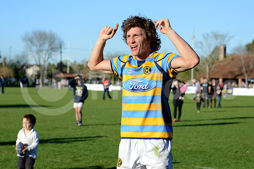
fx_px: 494
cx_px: 127
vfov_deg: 19.5
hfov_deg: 28.8
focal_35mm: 70
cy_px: 84
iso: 320
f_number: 4
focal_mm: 70
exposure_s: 1/2500
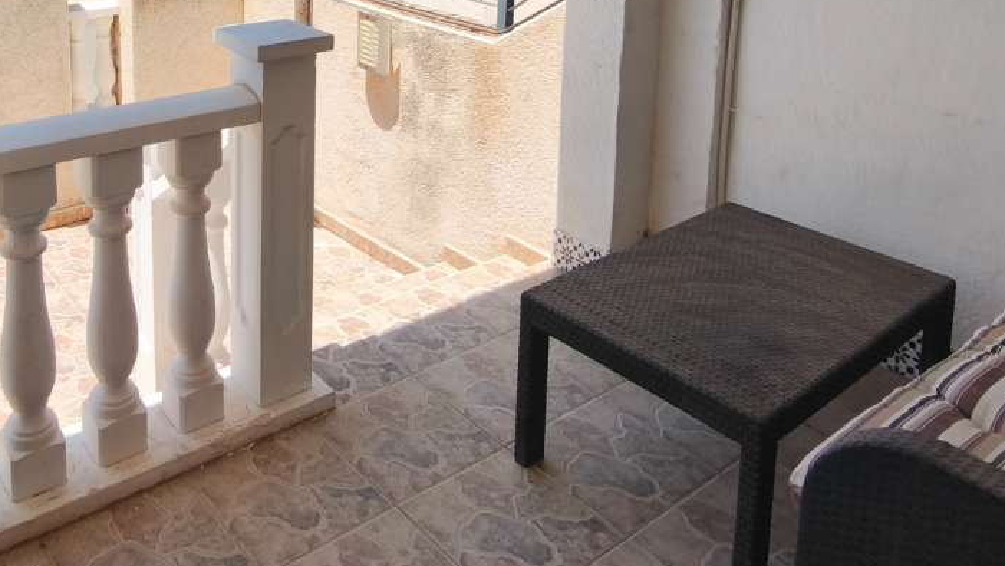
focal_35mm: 35
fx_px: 933
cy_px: -41
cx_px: 312
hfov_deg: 55.1
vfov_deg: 30.5
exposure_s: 1/1323
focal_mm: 1.91
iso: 50
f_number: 2.2
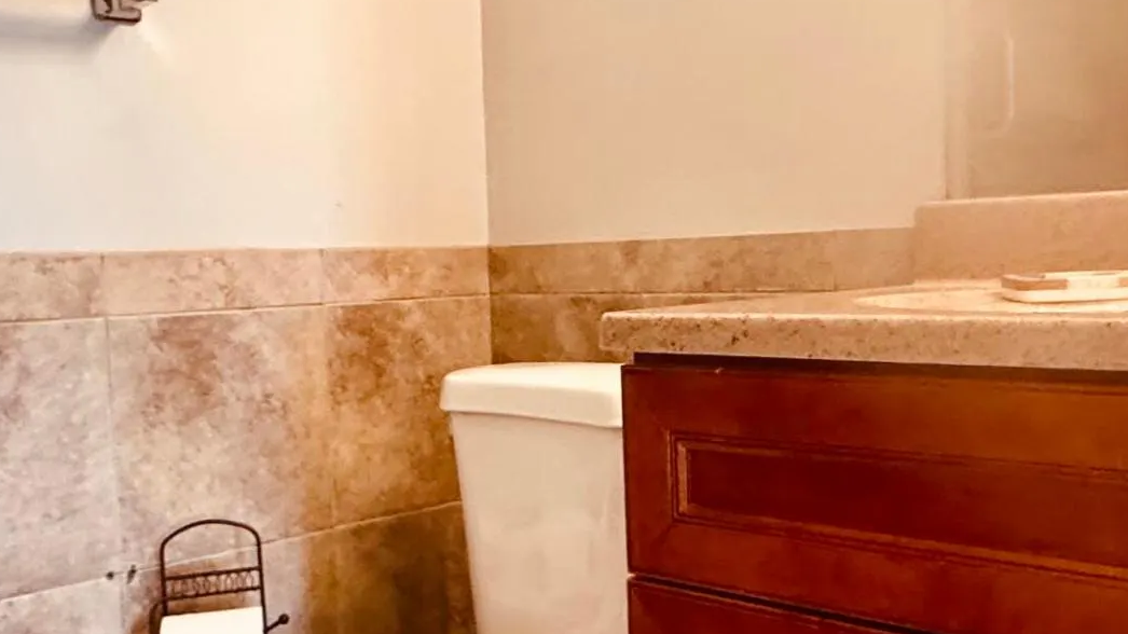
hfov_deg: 48.3
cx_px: 589
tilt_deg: -4.8
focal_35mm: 42
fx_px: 1256
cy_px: 339
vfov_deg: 28.3
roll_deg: +2.2
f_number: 2.2
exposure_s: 1/60
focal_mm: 2.22
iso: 500
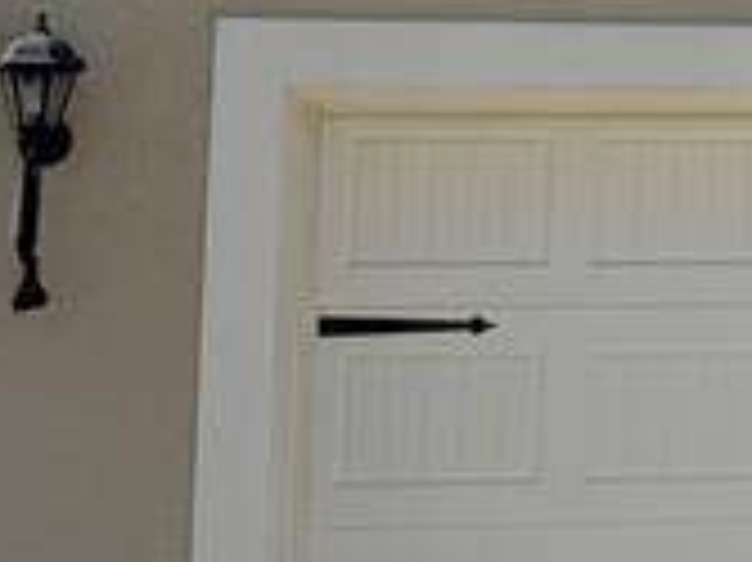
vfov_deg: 10.0
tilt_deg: +7.7
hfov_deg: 11.3
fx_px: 3191
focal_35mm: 147
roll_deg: +1.7
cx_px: 1774
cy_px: 31
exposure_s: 1/7353
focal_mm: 6.76
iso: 80
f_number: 1.78
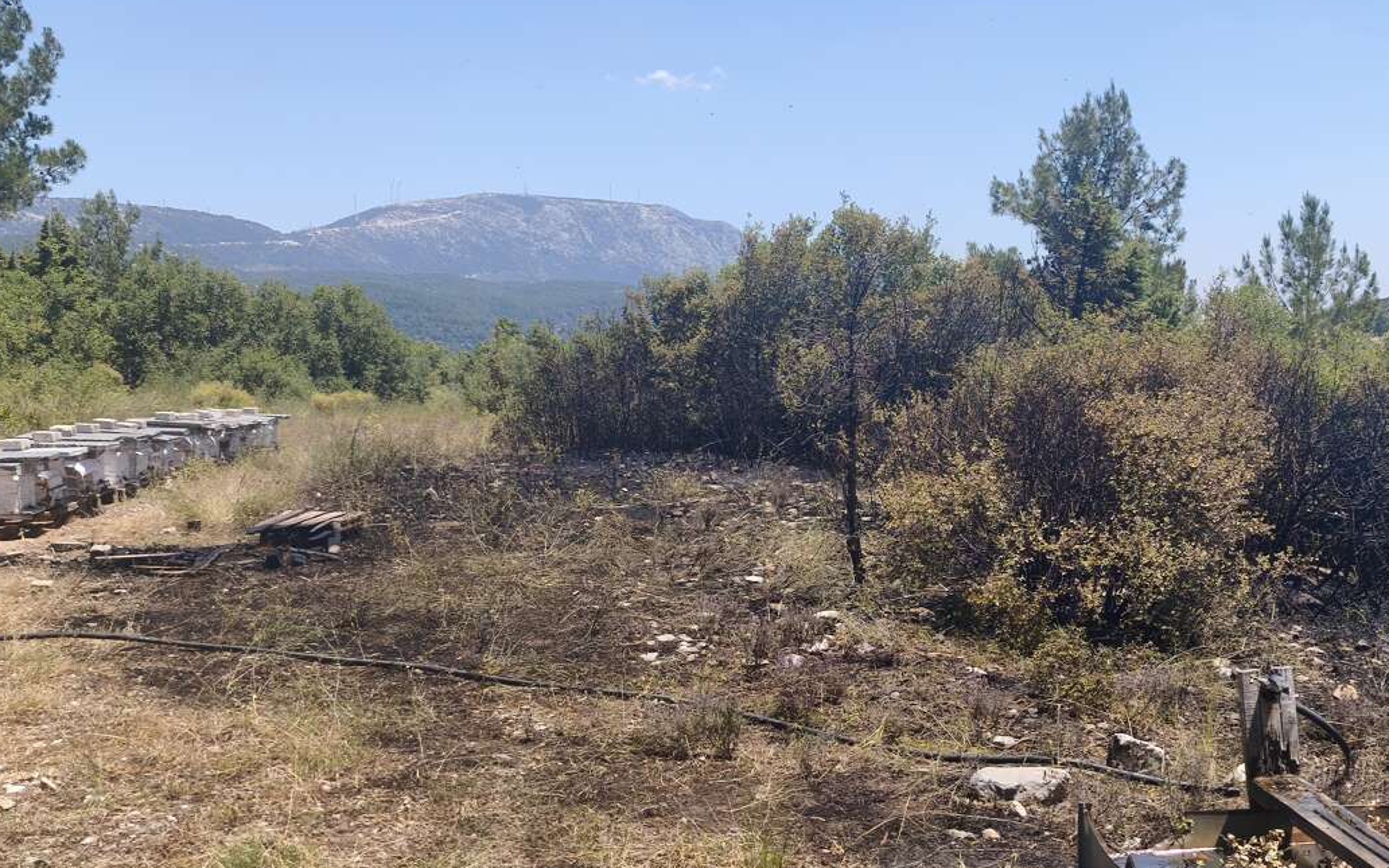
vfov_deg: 27.8
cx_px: 847
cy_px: 587
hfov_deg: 43.2
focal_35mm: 46
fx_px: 1741
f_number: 1.62
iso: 50
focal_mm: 6.45
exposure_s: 1/1970
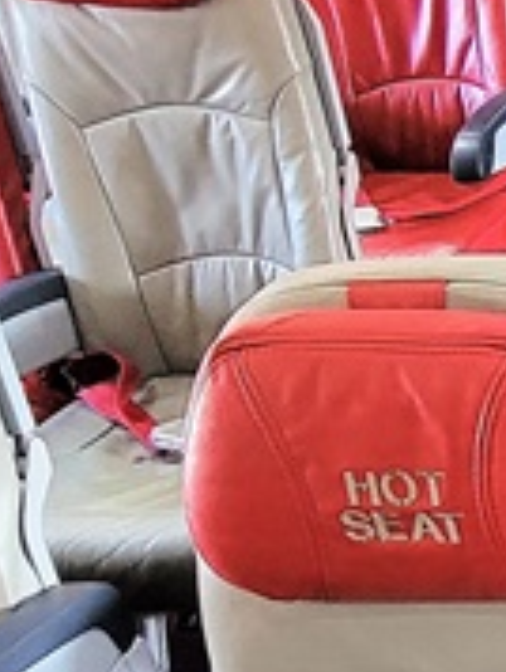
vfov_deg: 26.0
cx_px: 1110
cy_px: 578
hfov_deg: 15.0
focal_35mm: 73
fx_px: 1419
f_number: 2.2
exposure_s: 1/60
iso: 320
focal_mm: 2.2
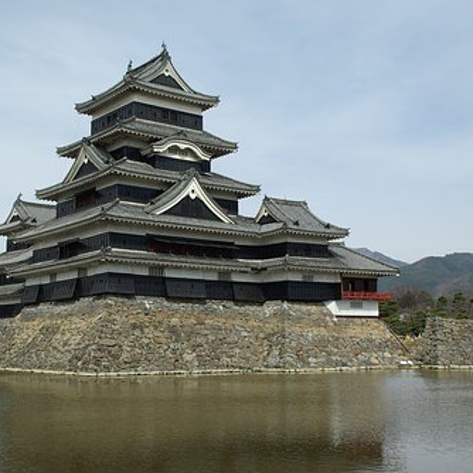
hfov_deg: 35.8
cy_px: 241
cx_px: 173
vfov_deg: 36.1
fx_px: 727
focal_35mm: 47
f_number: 6.7
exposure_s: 1/250
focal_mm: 24
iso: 100
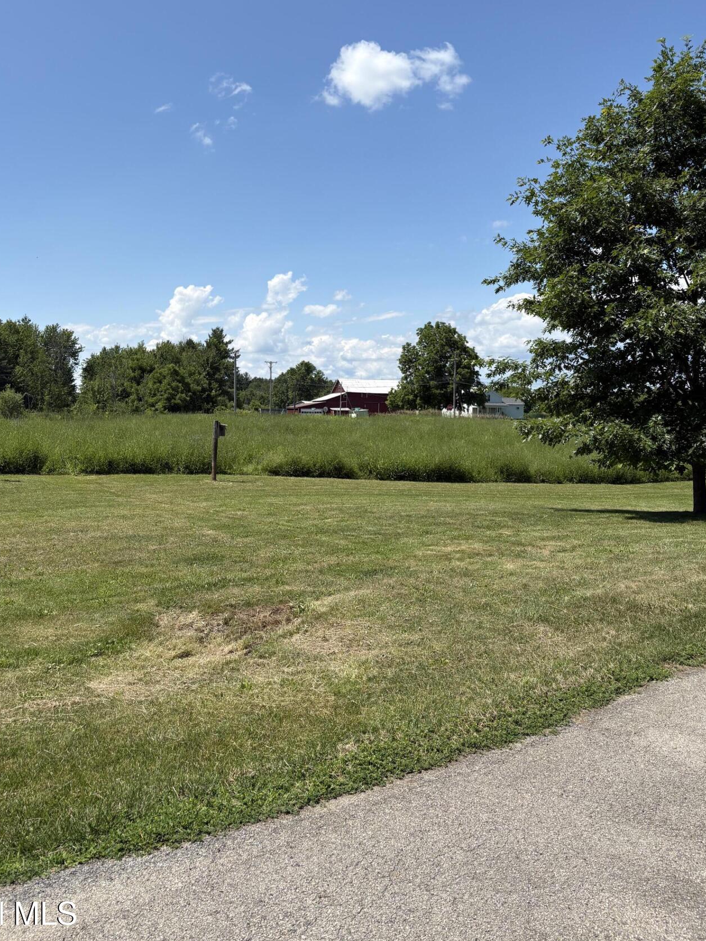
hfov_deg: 45.4
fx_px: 843
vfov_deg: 58.1
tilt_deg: +2.6
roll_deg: -0.2
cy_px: 404
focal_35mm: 31
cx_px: 332
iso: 50
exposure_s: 1/4329
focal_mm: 5.96
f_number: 1.6
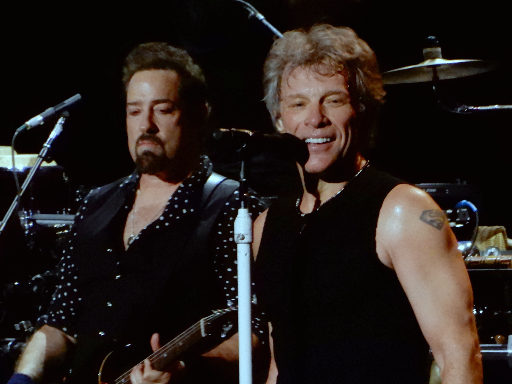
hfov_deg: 2.8
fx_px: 10648
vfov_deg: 2.1
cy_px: 192
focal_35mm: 720
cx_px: 256
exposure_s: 1/125
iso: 1600
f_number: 6.9
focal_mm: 128
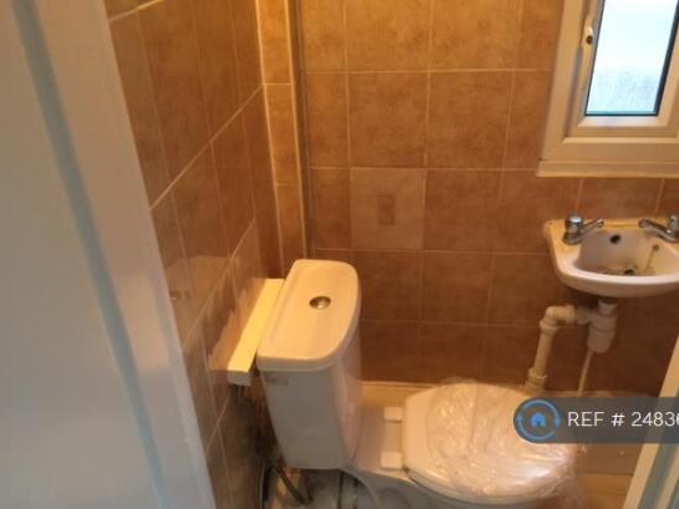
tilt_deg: -27.7
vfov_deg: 45.4
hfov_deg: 58.3
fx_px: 608
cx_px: 341
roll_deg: +0.9
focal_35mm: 31
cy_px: 271
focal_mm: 4.15
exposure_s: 1/10
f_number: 2.2
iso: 100
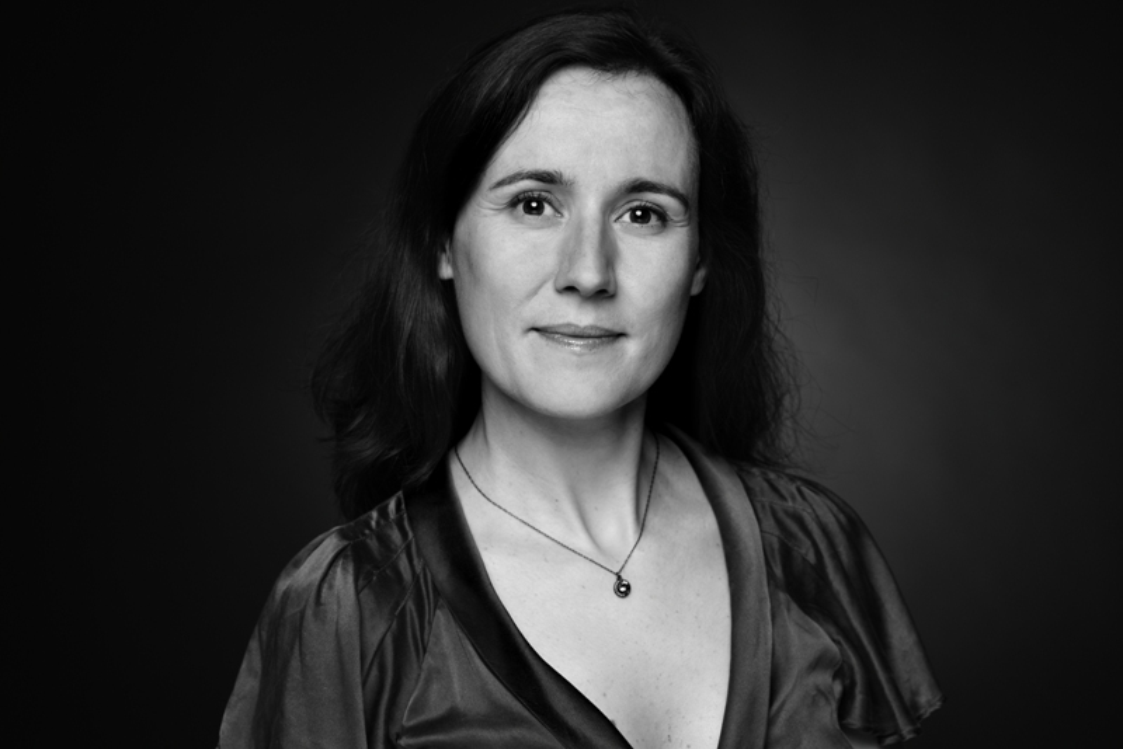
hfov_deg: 23.9
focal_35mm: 85
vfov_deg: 16.1
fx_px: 2652
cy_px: 374
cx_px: 562
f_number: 5.6
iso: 200
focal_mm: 85
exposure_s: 1/125
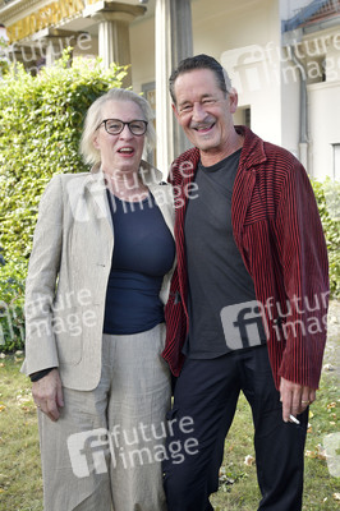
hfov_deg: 30.5
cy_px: 256
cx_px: 170
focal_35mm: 44
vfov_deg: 44.5
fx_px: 624
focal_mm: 44
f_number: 6.3
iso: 800
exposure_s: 1/200
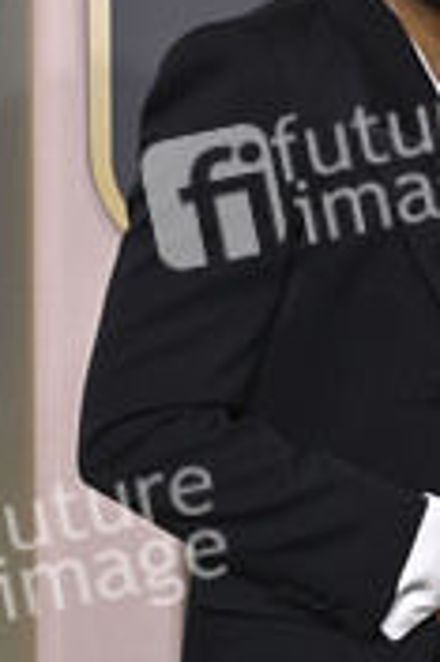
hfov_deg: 5.5
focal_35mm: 250
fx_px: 4592
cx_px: 444
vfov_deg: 8.2
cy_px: 369
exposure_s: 1/200
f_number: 8
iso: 320
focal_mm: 110
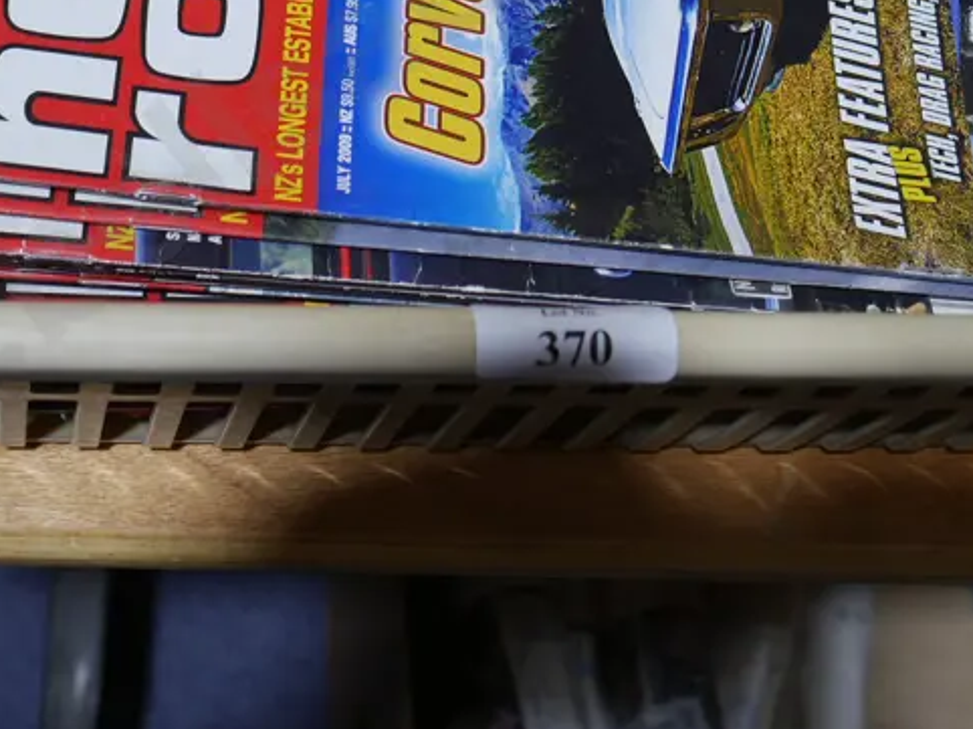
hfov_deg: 23.0
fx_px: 2388
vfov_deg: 16.9
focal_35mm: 85
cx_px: 464
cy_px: -24
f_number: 4.4
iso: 200
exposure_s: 1/60
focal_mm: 20
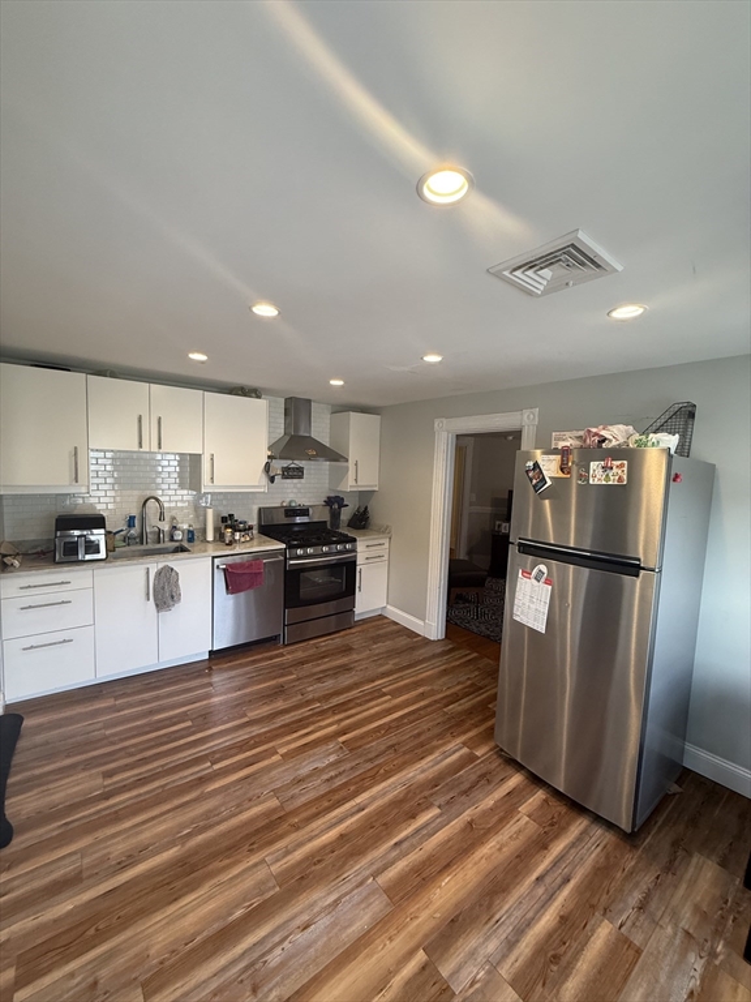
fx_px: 405
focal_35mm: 14
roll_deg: -2.4
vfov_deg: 102.1
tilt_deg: -3.5
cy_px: 501
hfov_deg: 85.7
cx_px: 376
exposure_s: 1/120
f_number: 2.2
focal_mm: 2.22
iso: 200
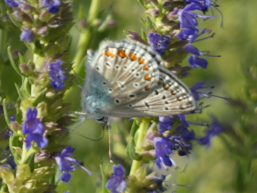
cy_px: 96
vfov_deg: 1.2
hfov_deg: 1.7
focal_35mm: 1200
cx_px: 128
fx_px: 8910
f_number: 5.9
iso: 100
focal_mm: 215
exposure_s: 1/125
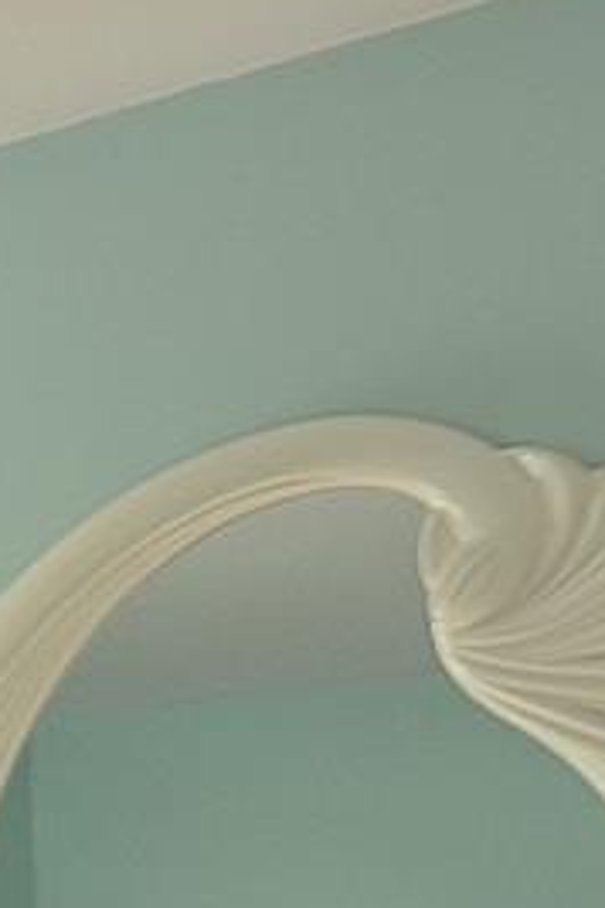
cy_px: 1241
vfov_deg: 16.6
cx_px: -1377
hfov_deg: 9.0
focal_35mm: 115
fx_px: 2899
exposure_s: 1/6
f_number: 4
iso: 100
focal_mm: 10
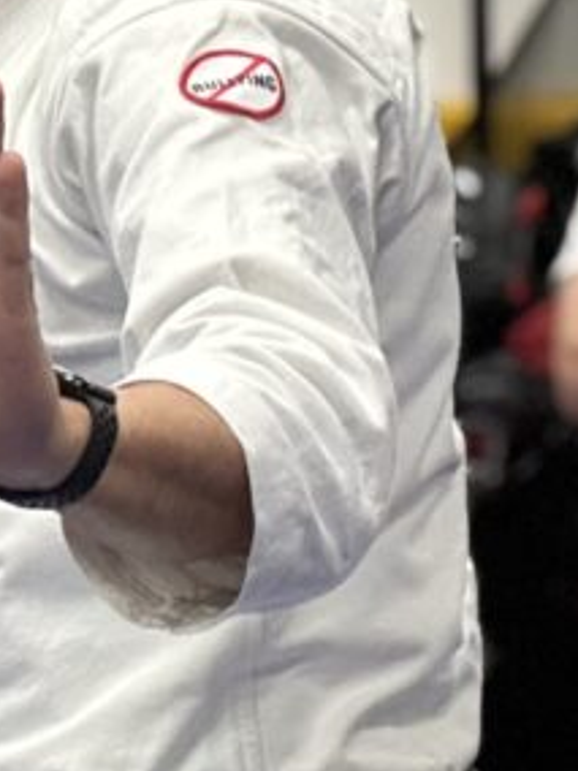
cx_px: 22
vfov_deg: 7.1
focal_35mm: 278
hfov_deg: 5.3
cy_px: 361
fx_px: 6189
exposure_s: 1/120
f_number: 2.8
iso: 250
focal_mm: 9
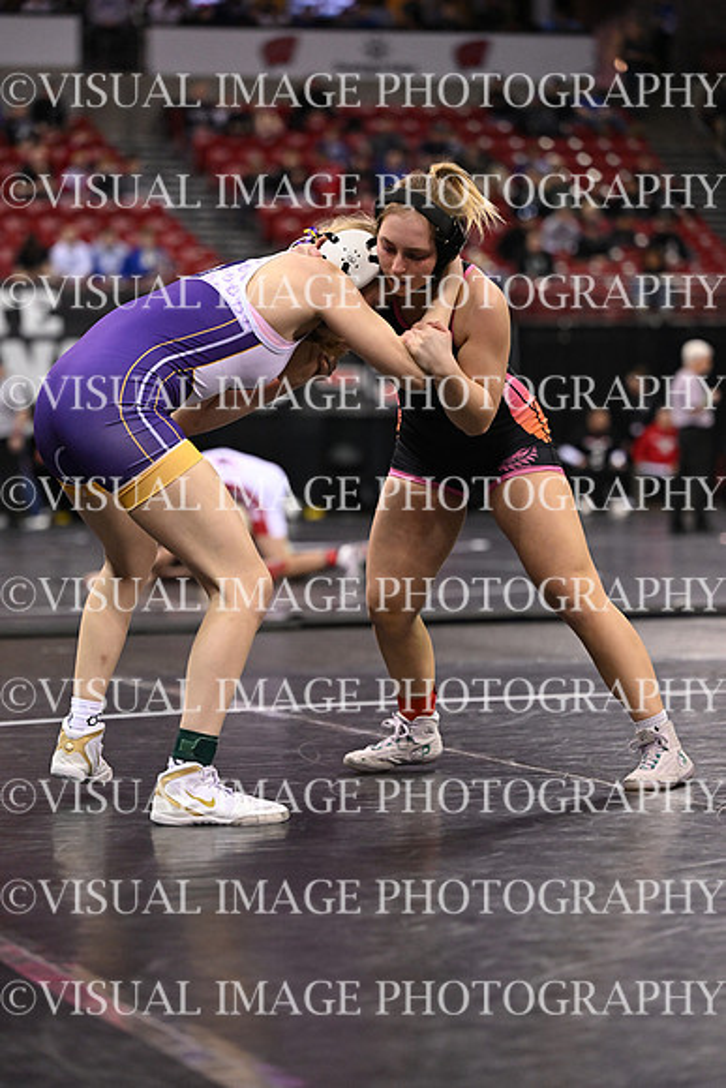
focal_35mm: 120
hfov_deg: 11.4
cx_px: 363
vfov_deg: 17.1
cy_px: 544
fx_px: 3628
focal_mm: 120
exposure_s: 1/1000
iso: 4000
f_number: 3.2
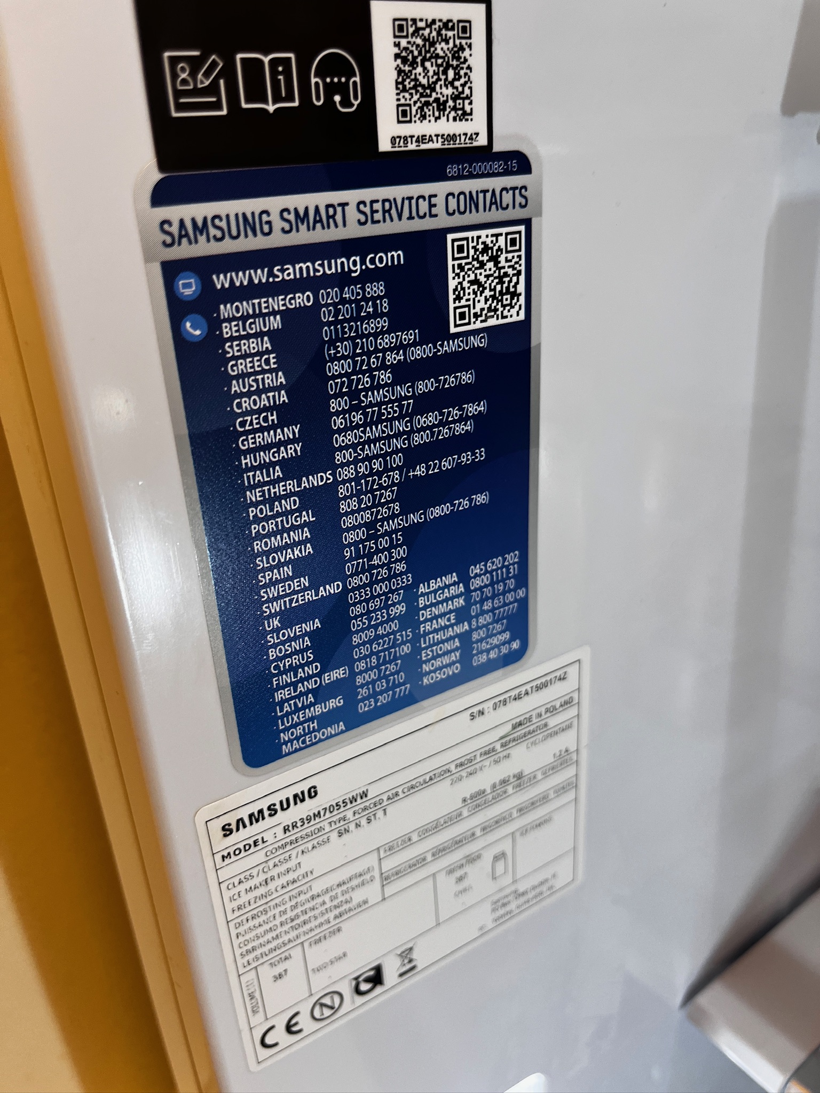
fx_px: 821
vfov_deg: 67.3
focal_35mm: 26
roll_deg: +5.4
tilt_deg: -23.3
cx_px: 410
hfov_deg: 53.1
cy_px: 546
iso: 125
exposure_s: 1/100
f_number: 1.6
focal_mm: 5.1
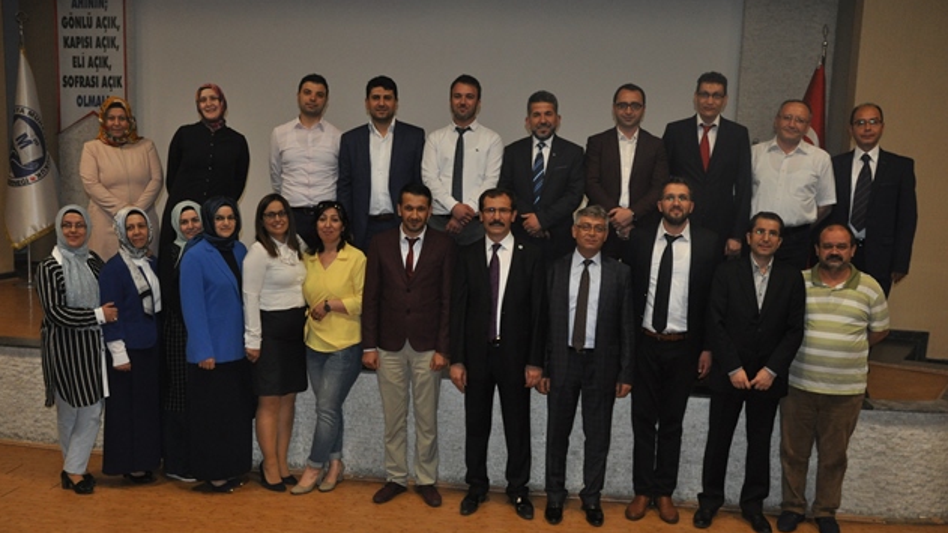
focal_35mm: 35
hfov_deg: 56.6
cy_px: 295
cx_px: 469
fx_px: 880
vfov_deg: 33.7
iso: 800
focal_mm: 22
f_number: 3.5
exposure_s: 1/60
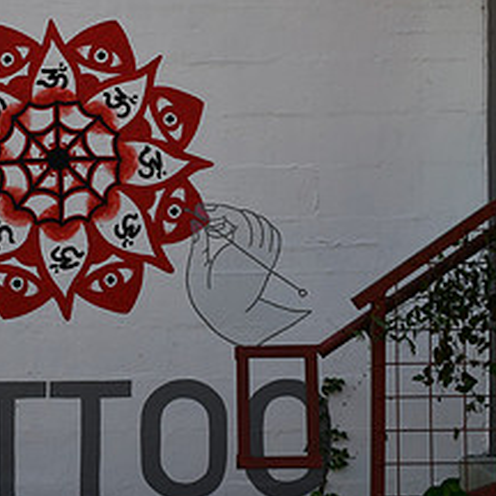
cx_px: 140
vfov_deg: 19.5
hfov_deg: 19.4
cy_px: 219
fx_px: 1443
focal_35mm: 89
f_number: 8
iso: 200
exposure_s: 1/250
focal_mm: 26
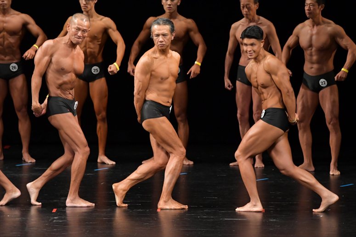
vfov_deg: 4.8
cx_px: 178
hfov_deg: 7.2
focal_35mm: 285
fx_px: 2817
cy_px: 118
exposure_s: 1/400
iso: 3200
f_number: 5.6
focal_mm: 190
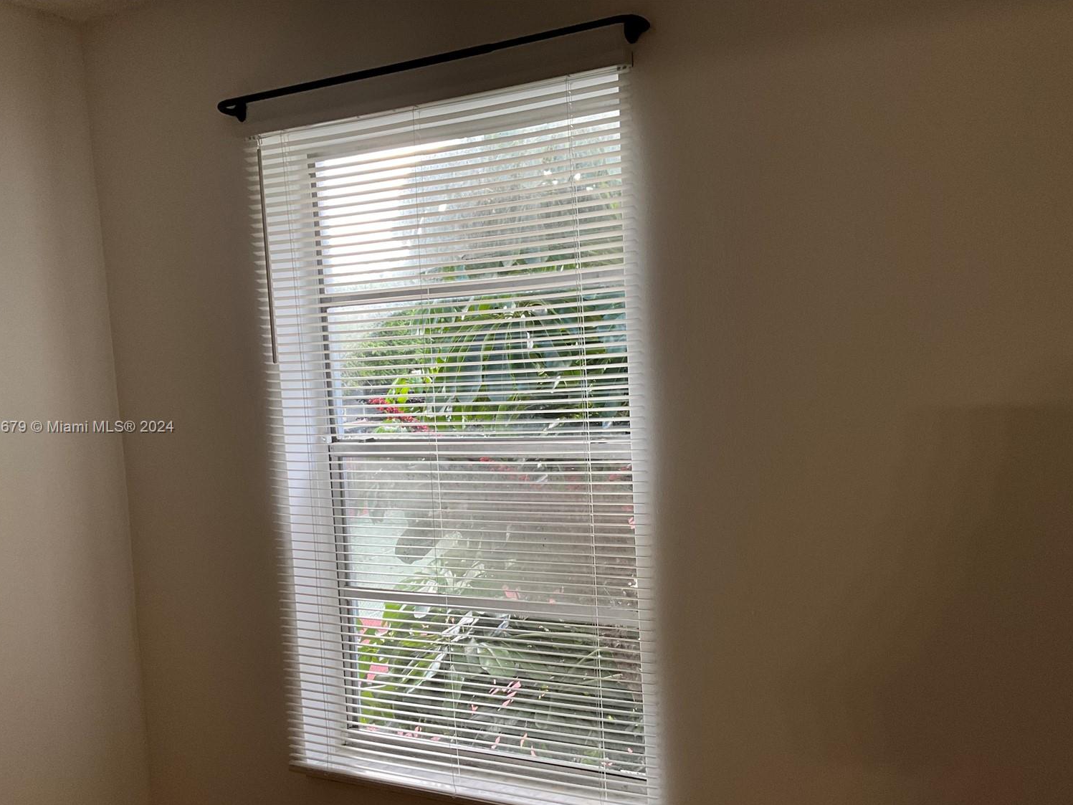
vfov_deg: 45.4
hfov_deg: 58.3
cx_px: 518
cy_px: 428
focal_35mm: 31
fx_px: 961
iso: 50
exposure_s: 1/122
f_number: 1.8
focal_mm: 3
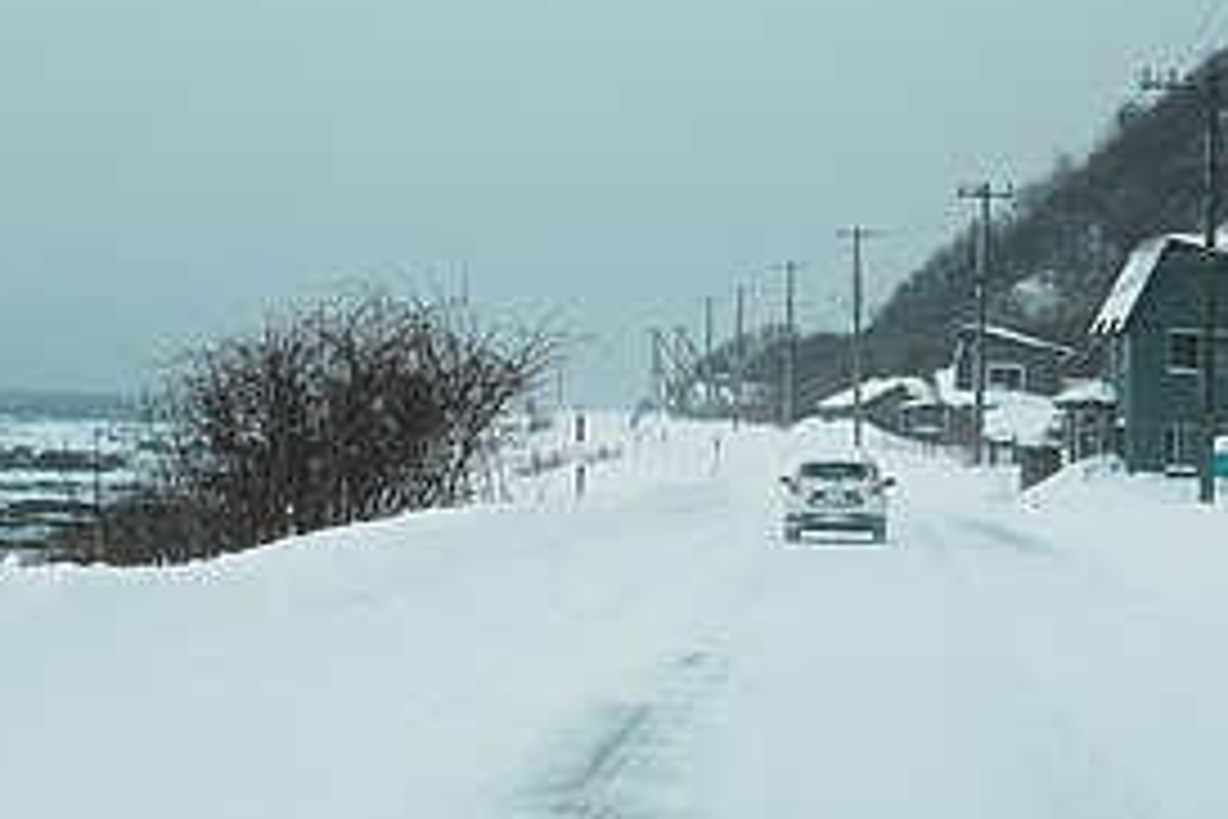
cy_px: 135
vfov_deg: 11.0
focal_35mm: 124
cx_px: 648
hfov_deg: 16.6
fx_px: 4215
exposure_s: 1/250
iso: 125
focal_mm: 43.2
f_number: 6.3
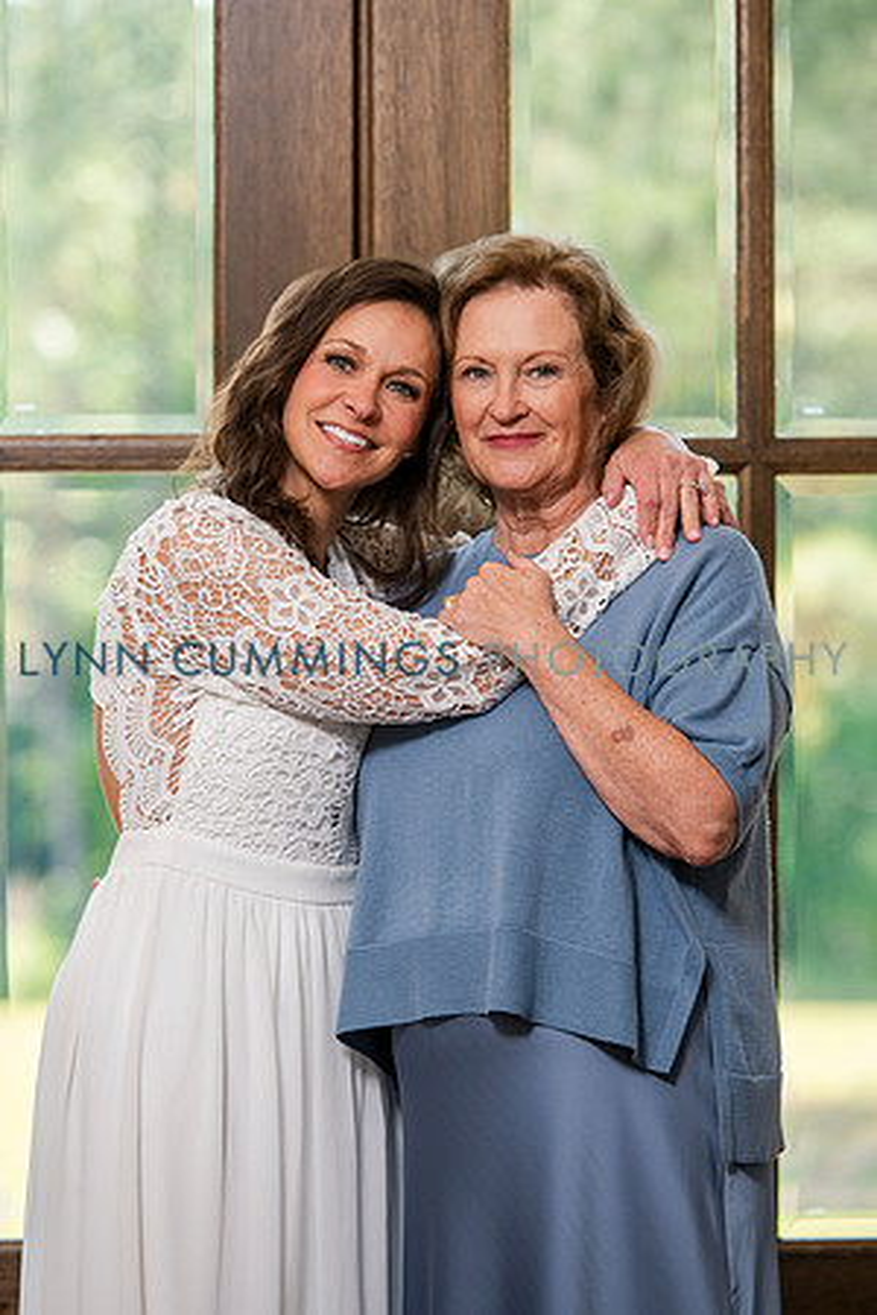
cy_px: 658
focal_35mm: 150
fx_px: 5481
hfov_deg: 9.1
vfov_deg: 13.7
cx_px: 438
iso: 250
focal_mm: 150
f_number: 4
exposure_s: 1/320
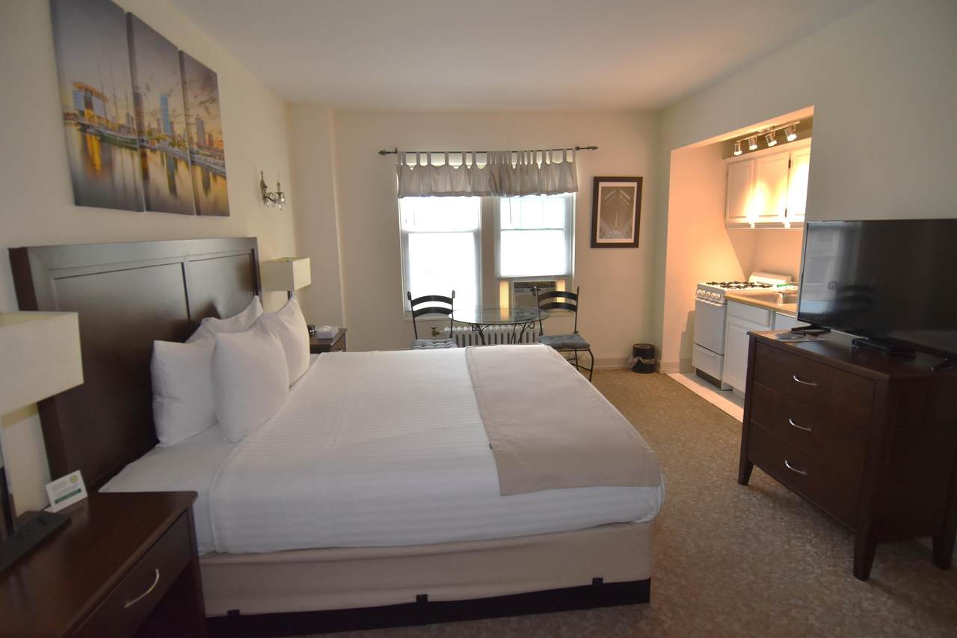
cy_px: 319
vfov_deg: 67.4
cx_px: 478
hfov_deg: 90.0
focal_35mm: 18
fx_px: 478
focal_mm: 12
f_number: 4
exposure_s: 1/125
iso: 800
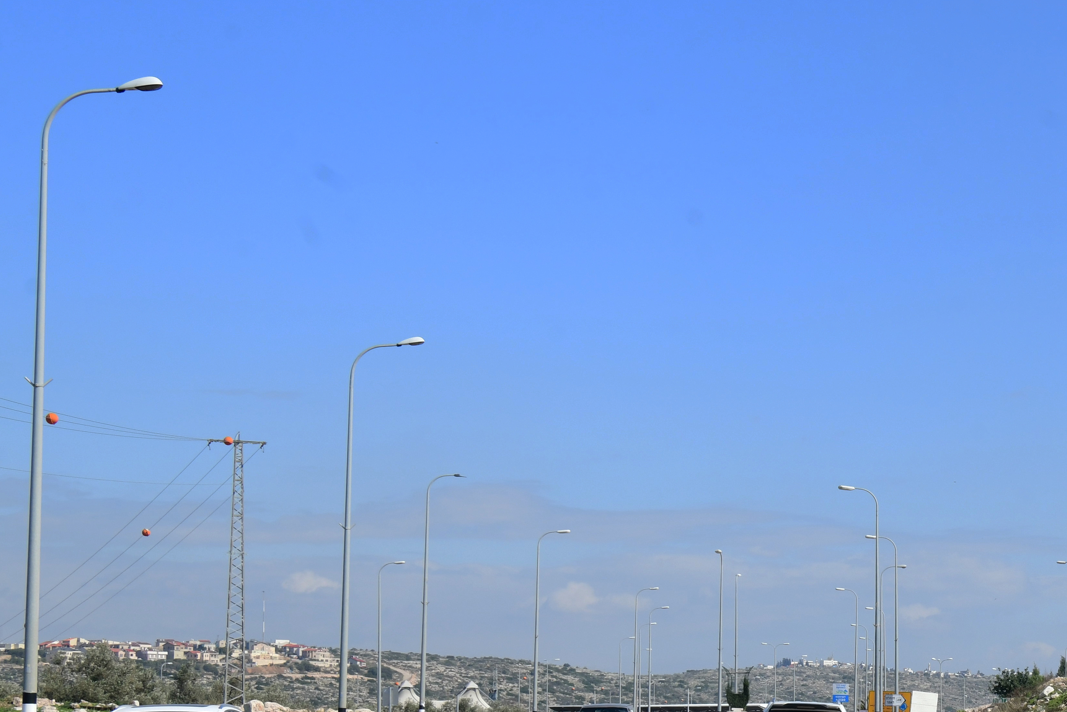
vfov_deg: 14.3
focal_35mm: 95
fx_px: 2816
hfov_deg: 20.1
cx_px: 1274
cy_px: 604
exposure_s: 1/640
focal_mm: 38
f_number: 11
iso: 400
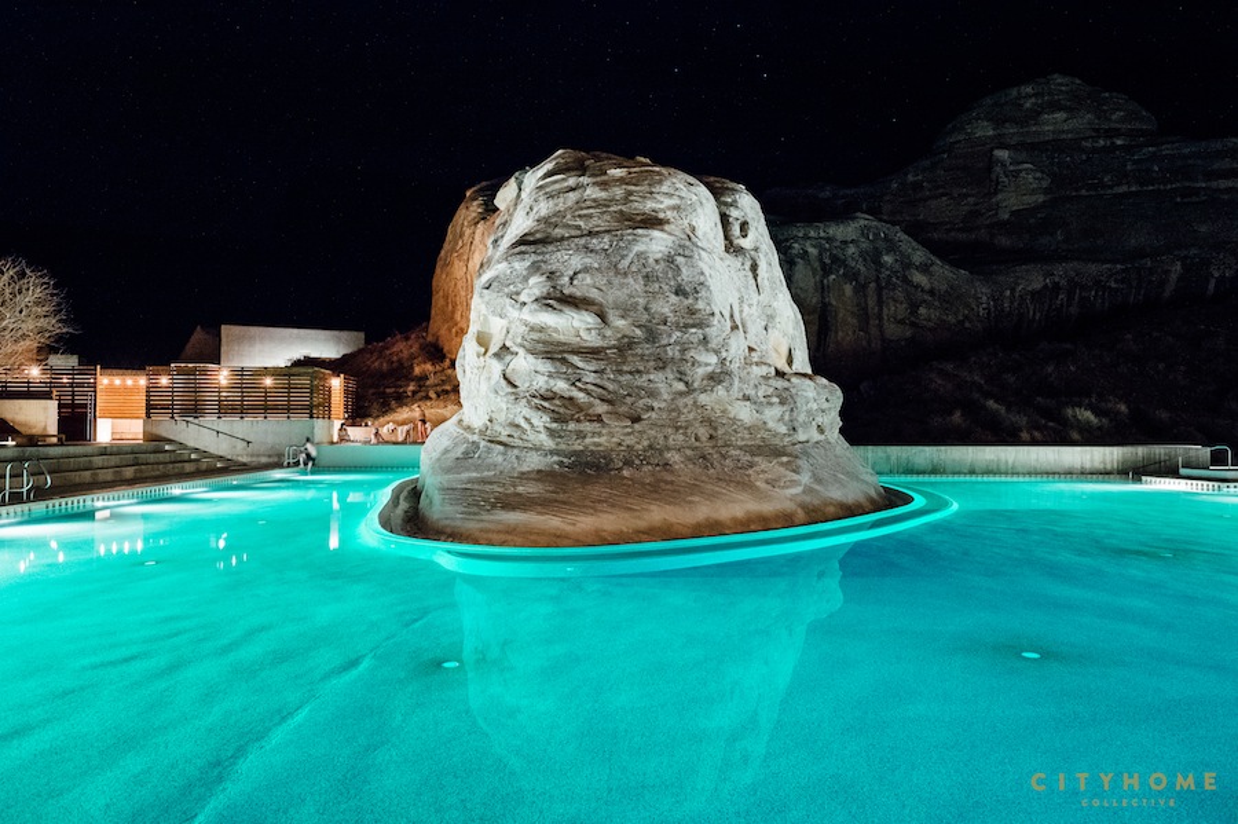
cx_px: 619
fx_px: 825
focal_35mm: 24
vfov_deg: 53.1
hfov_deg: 73.8
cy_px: 412
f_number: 5
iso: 2000
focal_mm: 24
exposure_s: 1/2
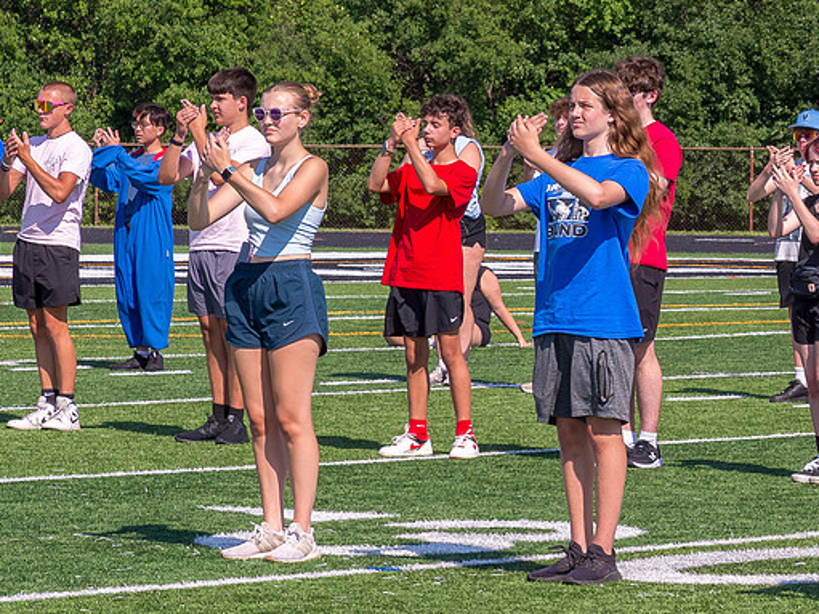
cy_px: 244
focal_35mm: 229
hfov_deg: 8.5
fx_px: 5417
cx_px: 1005
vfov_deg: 6.5
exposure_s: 1/500
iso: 1250
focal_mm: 95
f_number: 13
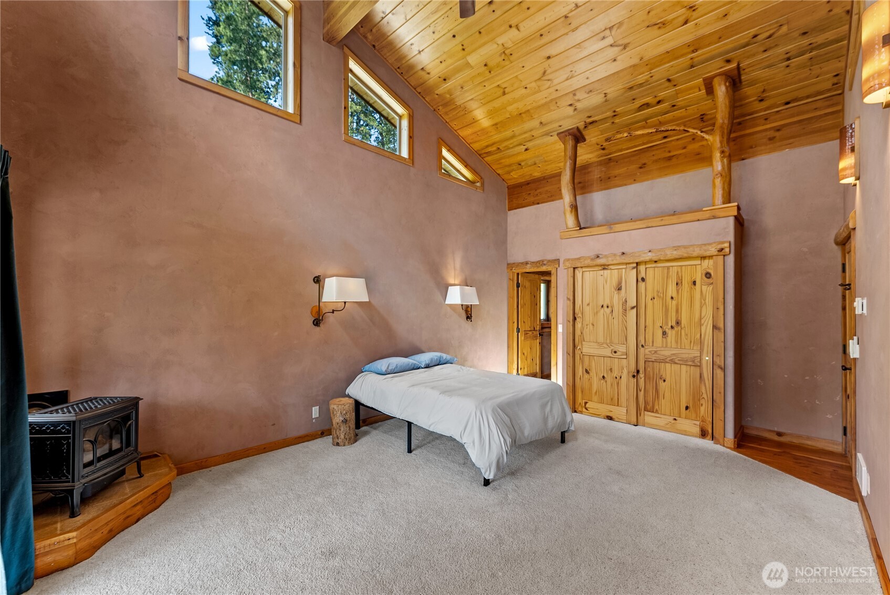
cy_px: 298
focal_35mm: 14
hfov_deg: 104.2
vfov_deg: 81.3
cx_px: 445
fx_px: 346
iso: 400
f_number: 6.3
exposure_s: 1/6
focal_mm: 14
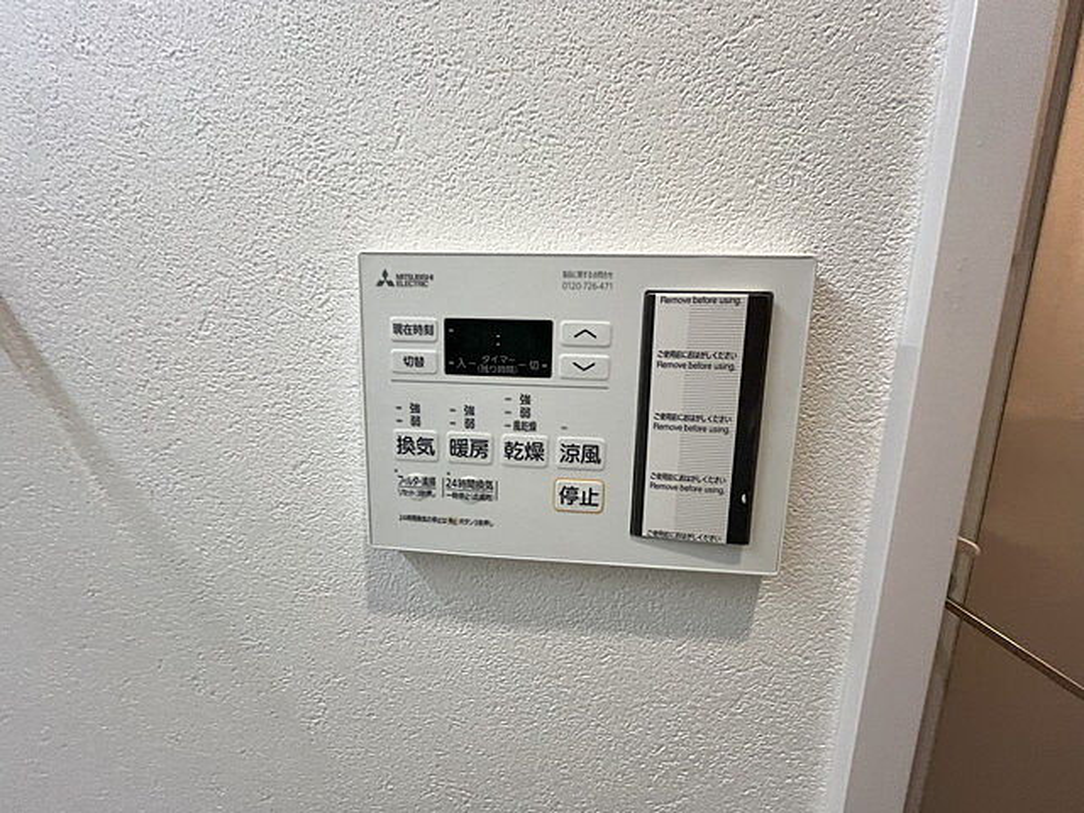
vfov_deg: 85.7
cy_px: 406
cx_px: 542
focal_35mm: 14
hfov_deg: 102.1
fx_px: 438
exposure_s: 1/120
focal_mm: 1.54
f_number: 2.4
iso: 250
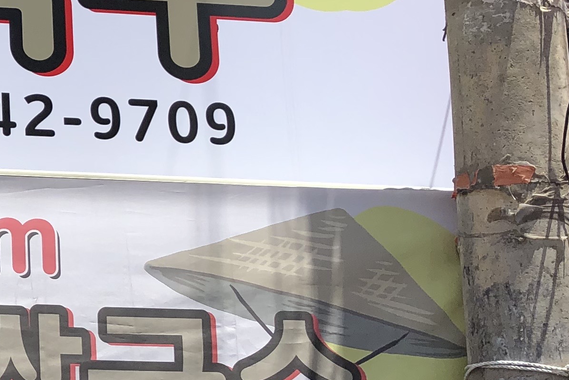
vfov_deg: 14.0
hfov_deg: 19.2
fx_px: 1549
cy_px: 226
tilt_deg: +13.1
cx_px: -174
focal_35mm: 98
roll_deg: +0.1
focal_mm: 4
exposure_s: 1/2183
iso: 20
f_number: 1.8
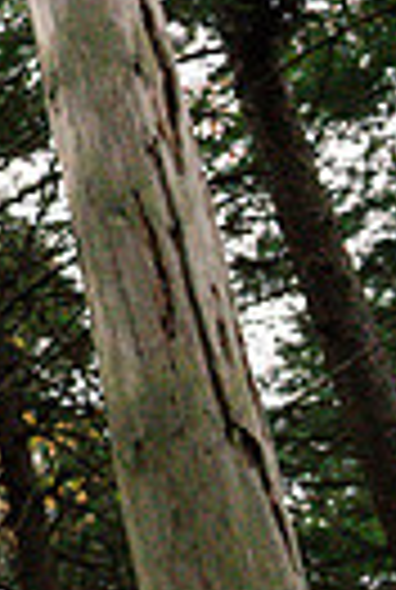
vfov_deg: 19.1
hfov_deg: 10.4
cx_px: -680
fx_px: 1740
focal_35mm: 106
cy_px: 155
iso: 2000
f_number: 2.8
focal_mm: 24
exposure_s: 1/2500
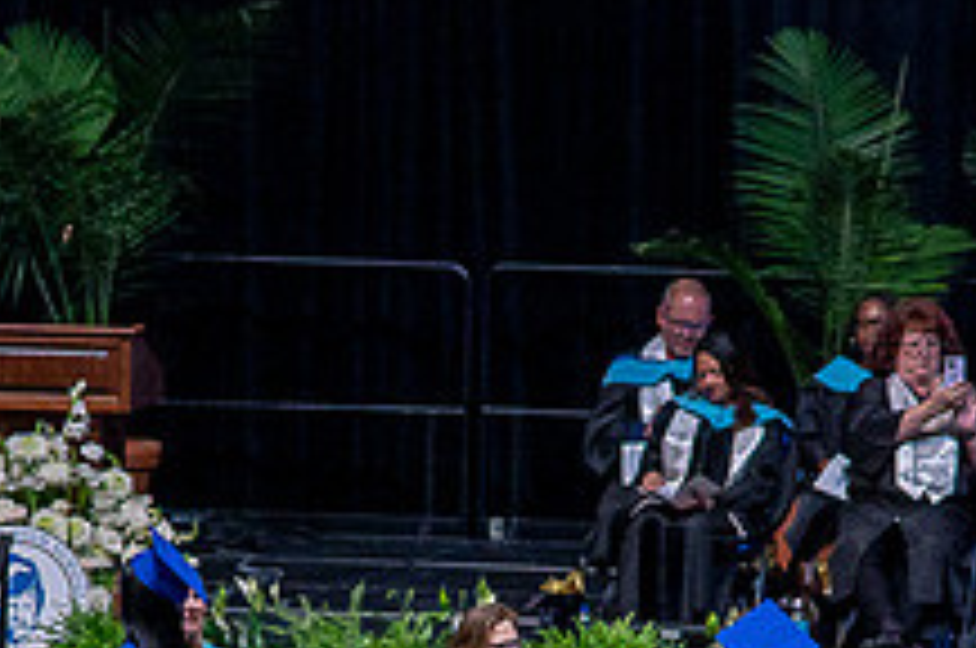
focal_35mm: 669
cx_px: 441
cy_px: 716
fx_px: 18110
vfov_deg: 2.0
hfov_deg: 3.1
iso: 1600
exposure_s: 1/200
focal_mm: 250
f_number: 5.6
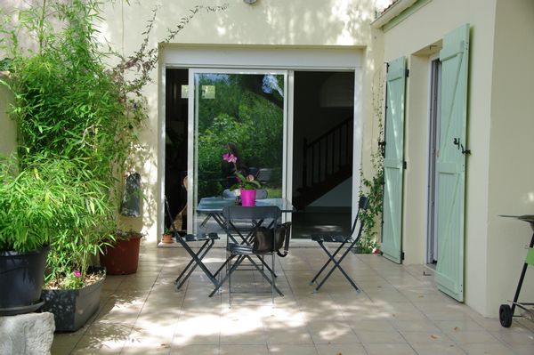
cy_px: 178
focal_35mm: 52
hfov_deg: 37.9
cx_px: 267
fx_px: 778
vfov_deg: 25.7
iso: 200
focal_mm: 35
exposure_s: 1/90
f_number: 9.5
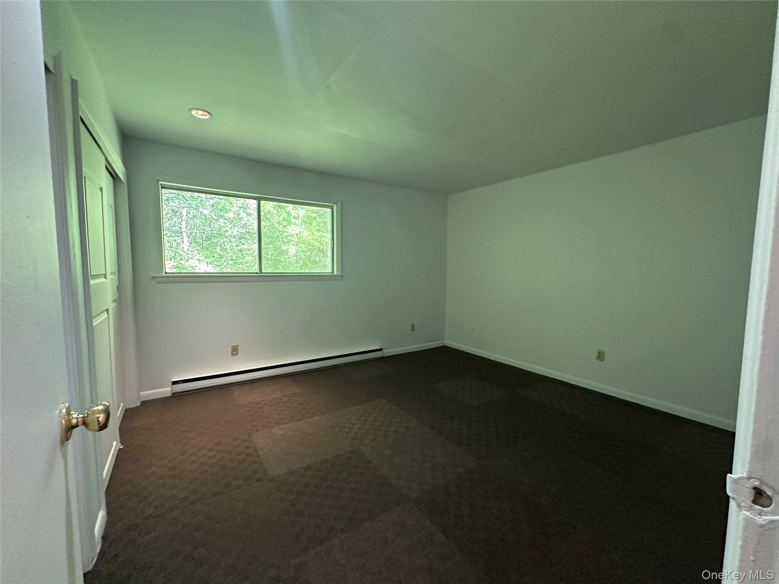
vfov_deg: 85.7
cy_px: 292
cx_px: 390
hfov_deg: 102.1
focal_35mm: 14
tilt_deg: -3.8
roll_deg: -1.6
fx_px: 315
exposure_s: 1/60
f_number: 2.2
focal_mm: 2.22
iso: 320
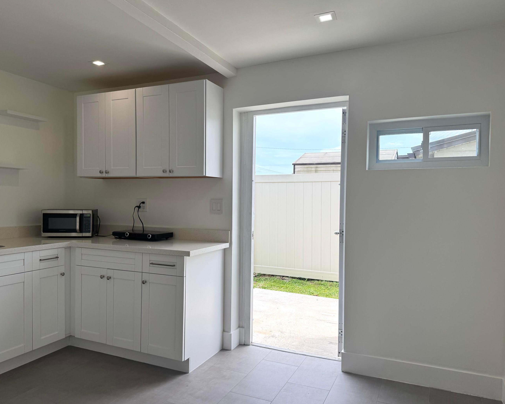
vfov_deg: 54.9
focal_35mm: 26
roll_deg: -0.6
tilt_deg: -1.9
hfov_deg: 65.9
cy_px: 204
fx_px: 389
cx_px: 232
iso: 80
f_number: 1.78
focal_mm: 6.76
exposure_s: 1/1524
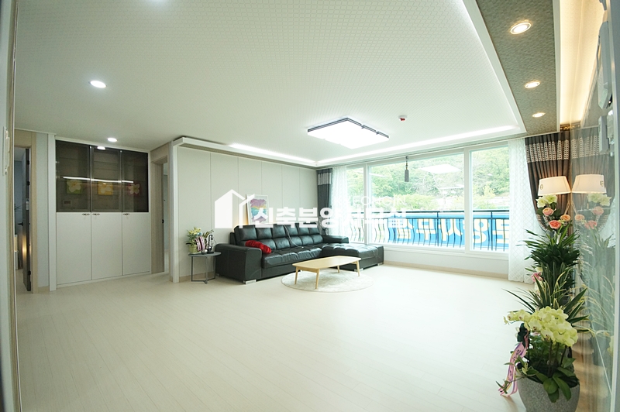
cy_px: 206
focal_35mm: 15
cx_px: 310
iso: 800
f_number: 5.6
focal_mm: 10
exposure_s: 1/100
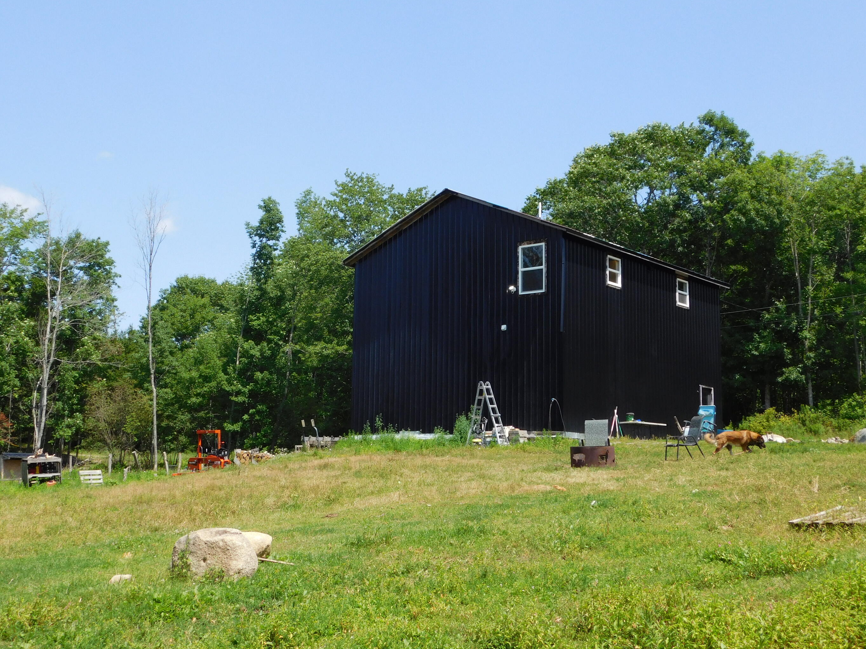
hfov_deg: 42.9
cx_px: 395
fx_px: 1101
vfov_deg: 32.8
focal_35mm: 44
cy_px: 292
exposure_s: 1/800
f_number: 3.6
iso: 125
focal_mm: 7.1
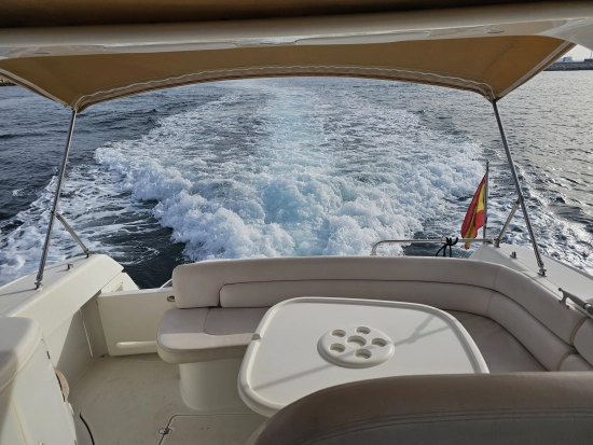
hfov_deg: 73.9
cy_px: 222
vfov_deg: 58.9
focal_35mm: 23
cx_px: 296
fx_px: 394
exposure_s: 1/1509
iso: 16
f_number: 1.7
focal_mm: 6.3
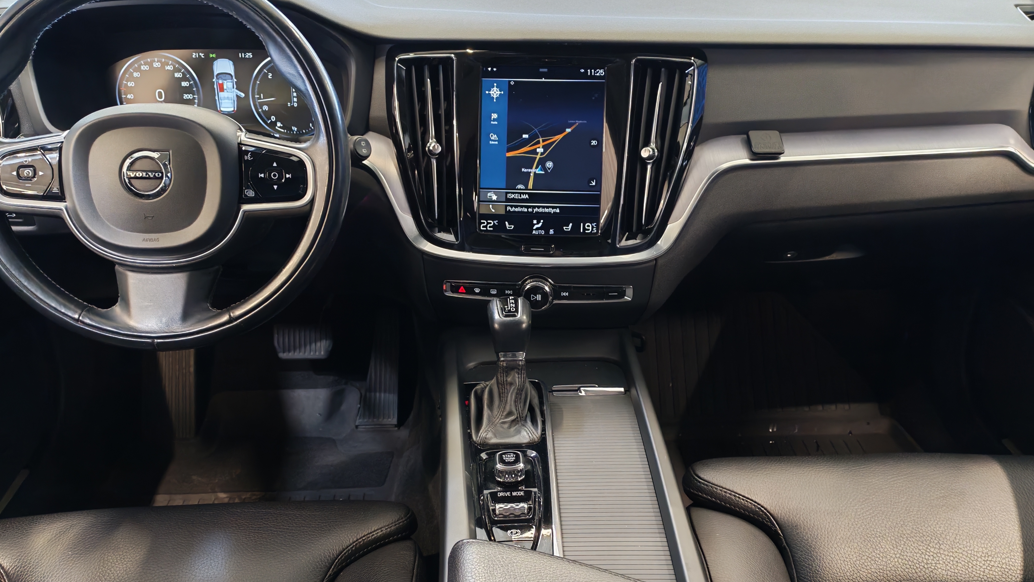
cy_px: 337
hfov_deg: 59.5
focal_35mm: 33
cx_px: 514
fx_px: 905
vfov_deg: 35.6
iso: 720
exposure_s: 1/50
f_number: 1.9
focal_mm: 6.12
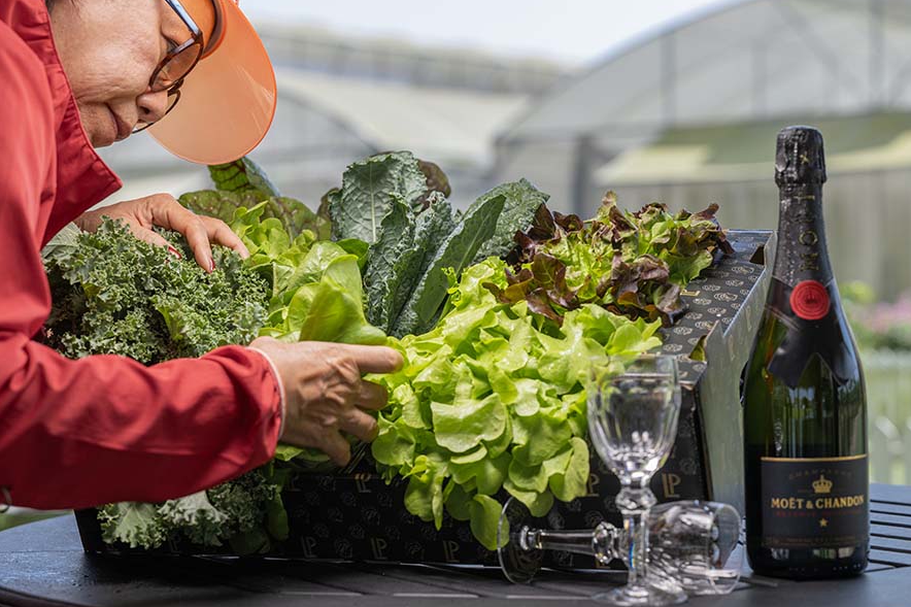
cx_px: 443
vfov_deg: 17.9
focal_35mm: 76
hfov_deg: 26.7
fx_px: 1923
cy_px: 286
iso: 100
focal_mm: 70
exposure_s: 1/320
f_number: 4.5
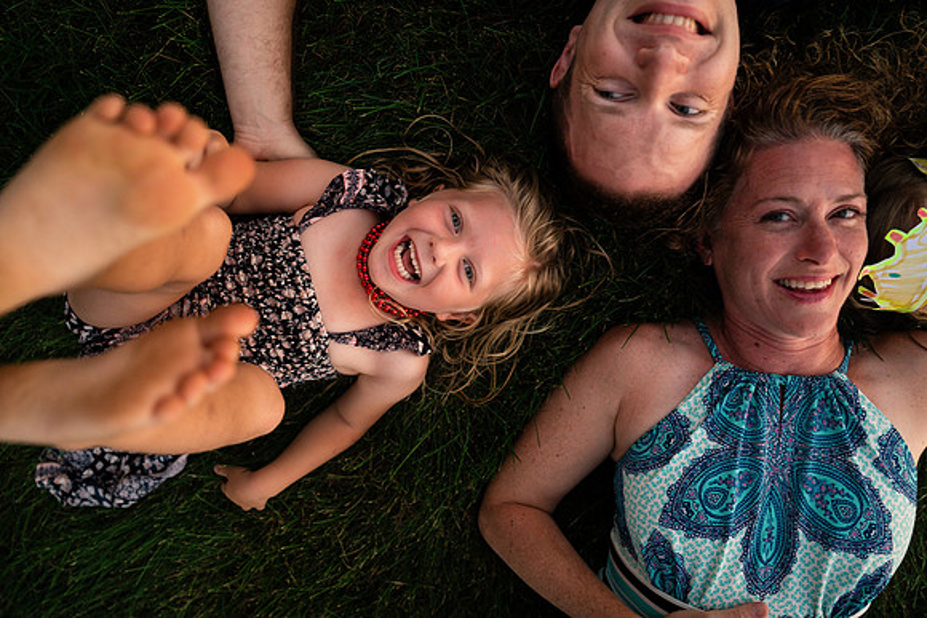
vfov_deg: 53.2
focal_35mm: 24
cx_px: 464
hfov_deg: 73.7
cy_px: 309
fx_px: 618
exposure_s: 1/250
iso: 400
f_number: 2.8
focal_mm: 24
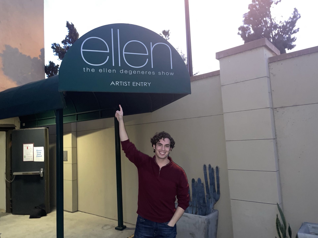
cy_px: 119
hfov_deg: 67.3
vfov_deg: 53.1
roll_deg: +2.4
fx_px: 239
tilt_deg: +3.9
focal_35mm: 26
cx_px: 159
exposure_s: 1/4
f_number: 1.6
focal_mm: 4.2
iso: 200
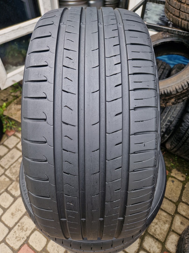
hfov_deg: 58.9
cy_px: 126
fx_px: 167
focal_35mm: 23
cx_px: 94
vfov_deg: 73.9
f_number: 1.8
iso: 50
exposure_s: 1/313
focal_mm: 5.4
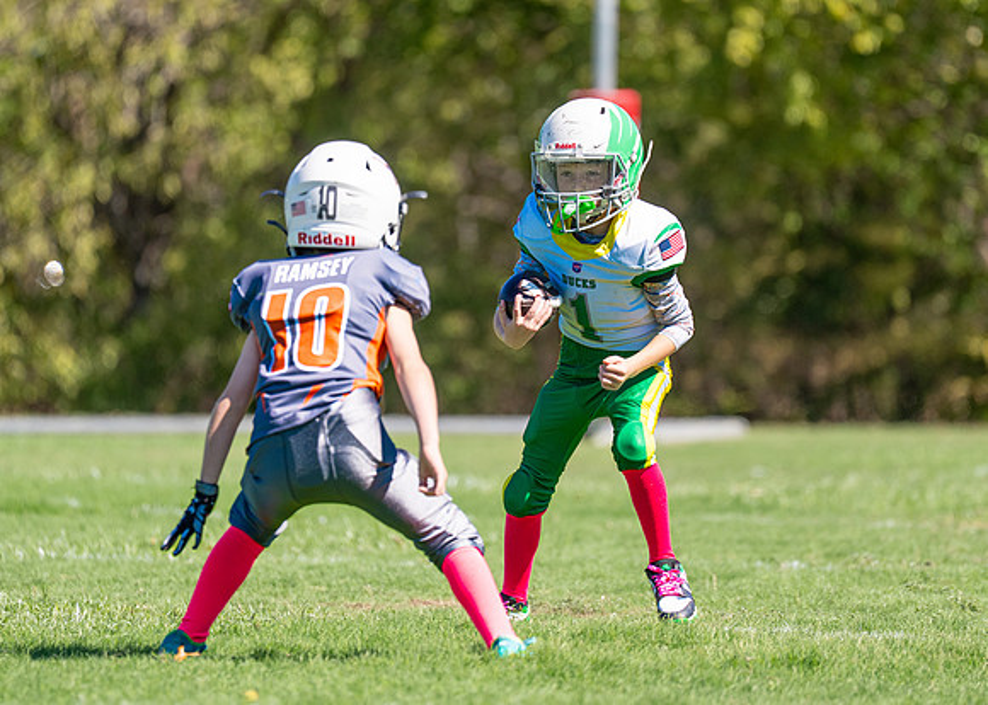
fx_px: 8783
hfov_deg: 6.4
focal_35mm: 313
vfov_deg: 4.6
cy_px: 295
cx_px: 561
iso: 160
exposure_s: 1/3200
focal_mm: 200
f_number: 2.8
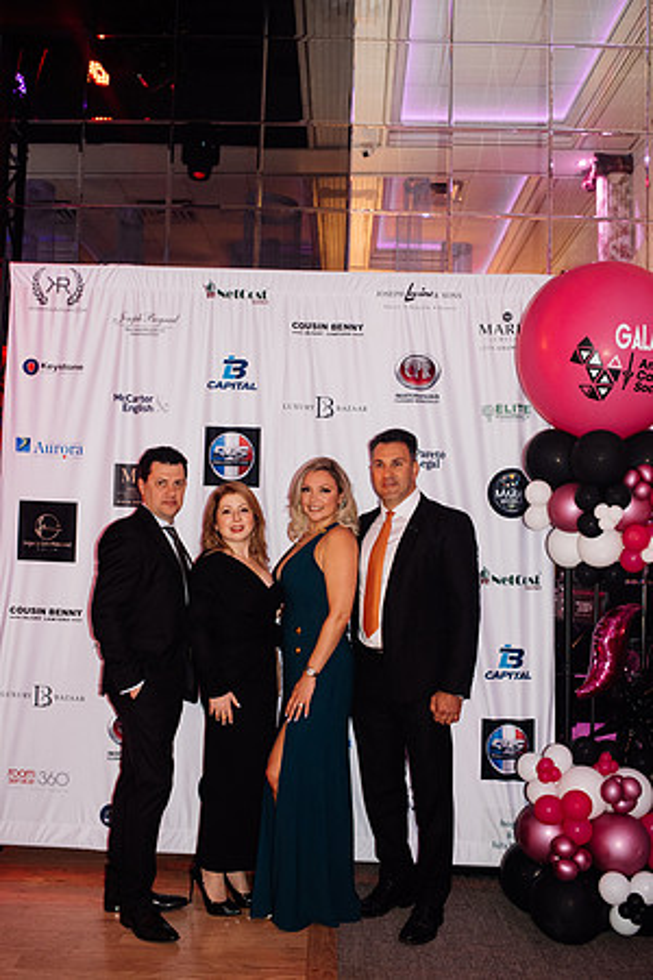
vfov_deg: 54.4
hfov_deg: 37.9
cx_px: 326
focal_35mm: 35
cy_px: 490
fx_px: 952
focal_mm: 35
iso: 3200
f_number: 3.2
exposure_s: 1/200
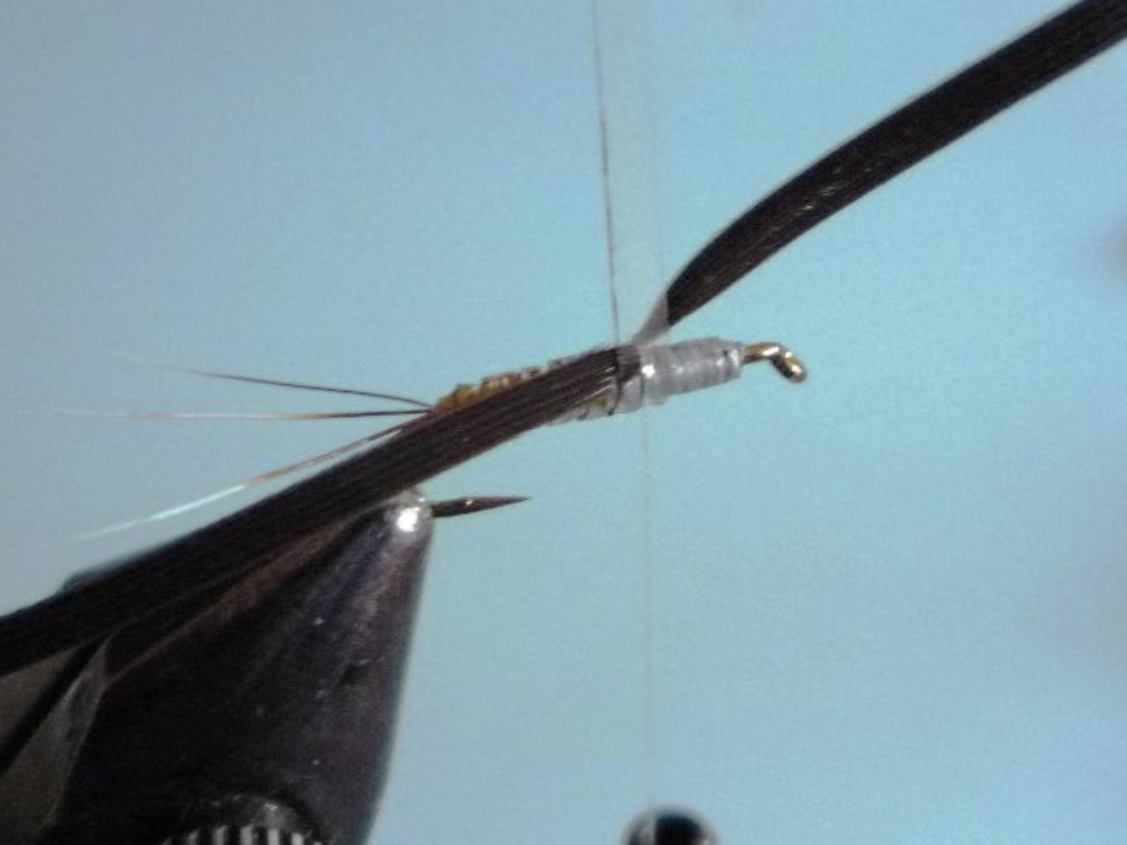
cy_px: 422
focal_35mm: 30
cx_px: 564
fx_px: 977
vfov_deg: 46.8
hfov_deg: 60.0
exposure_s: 1/25
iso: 400
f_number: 3.3
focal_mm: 5.2
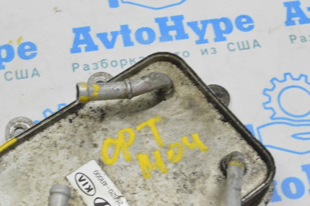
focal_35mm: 82
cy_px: 103
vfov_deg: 16.5
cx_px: 155
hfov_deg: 24.6
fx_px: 710
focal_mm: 55
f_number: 20
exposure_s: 1/20
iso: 6400
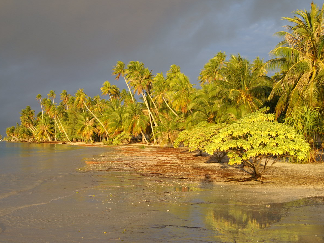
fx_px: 477
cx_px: 129
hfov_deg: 37.3
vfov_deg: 28.5
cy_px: 108
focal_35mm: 51
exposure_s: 1/60
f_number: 8
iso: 100
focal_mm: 28
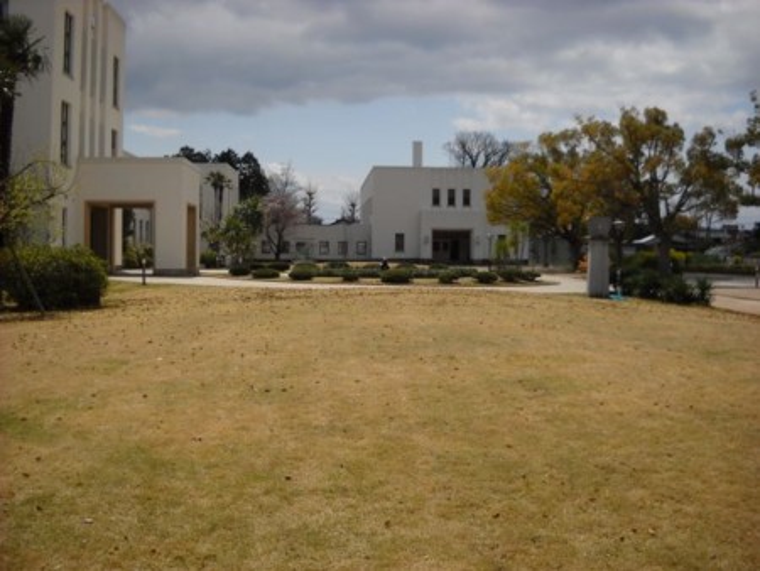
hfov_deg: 45.8
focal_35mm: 41
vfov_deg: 35.2
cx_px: 380
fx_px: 901
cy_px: 286
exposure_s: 1/521
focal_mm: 6.72
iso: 64
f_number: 5.5
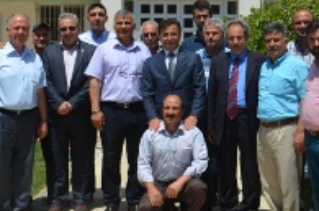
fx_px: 672
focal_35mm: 76
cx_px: 173
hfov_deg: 26.7
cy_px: 66
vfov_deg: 17.8
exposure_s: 1/320
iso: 100
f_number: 9
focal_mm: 22
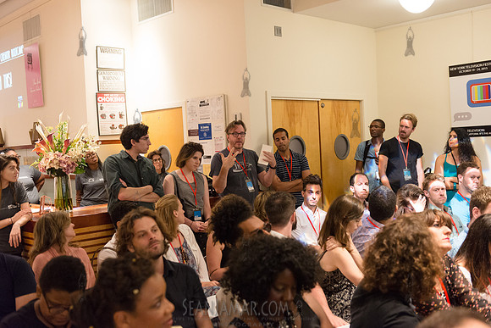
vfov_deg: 35.1
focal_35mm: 38
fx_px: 518
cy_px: 164
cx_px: 246
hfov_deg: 50.7
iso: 3200
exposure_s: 1/160
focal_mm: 38
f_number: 3.5
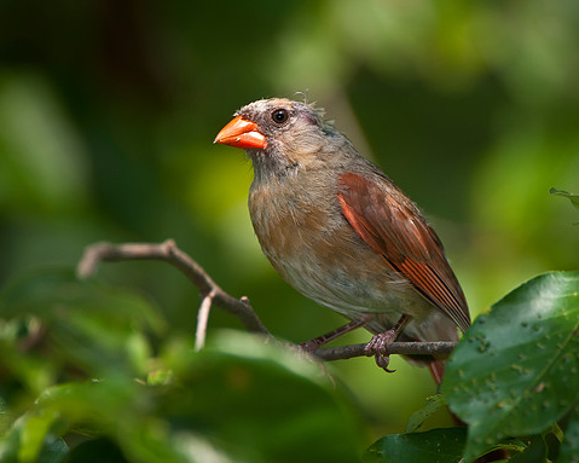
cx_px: 344
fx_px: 16053
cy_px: 232
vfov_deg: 1.7
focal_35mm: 937
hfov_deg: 2.1
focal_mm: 550
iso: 500
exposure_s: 1/320
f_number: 5.6
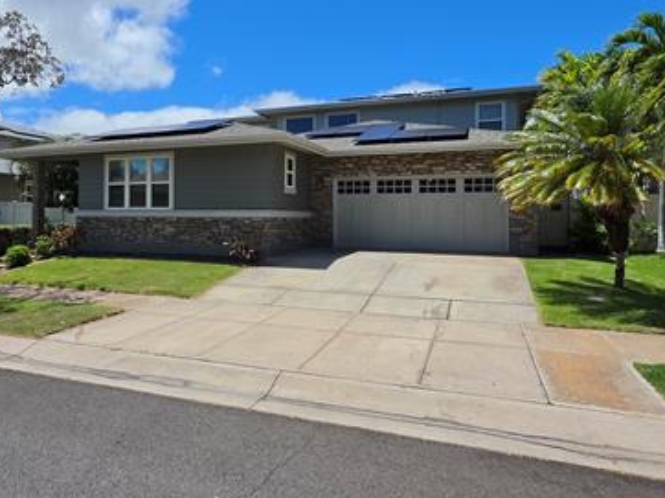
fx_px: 442
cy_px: 206
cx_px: 301
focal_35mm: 23
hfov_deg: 73.8
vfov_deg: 58.5
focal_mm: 2.2
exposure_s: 1/3697
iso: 32
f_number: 1.9
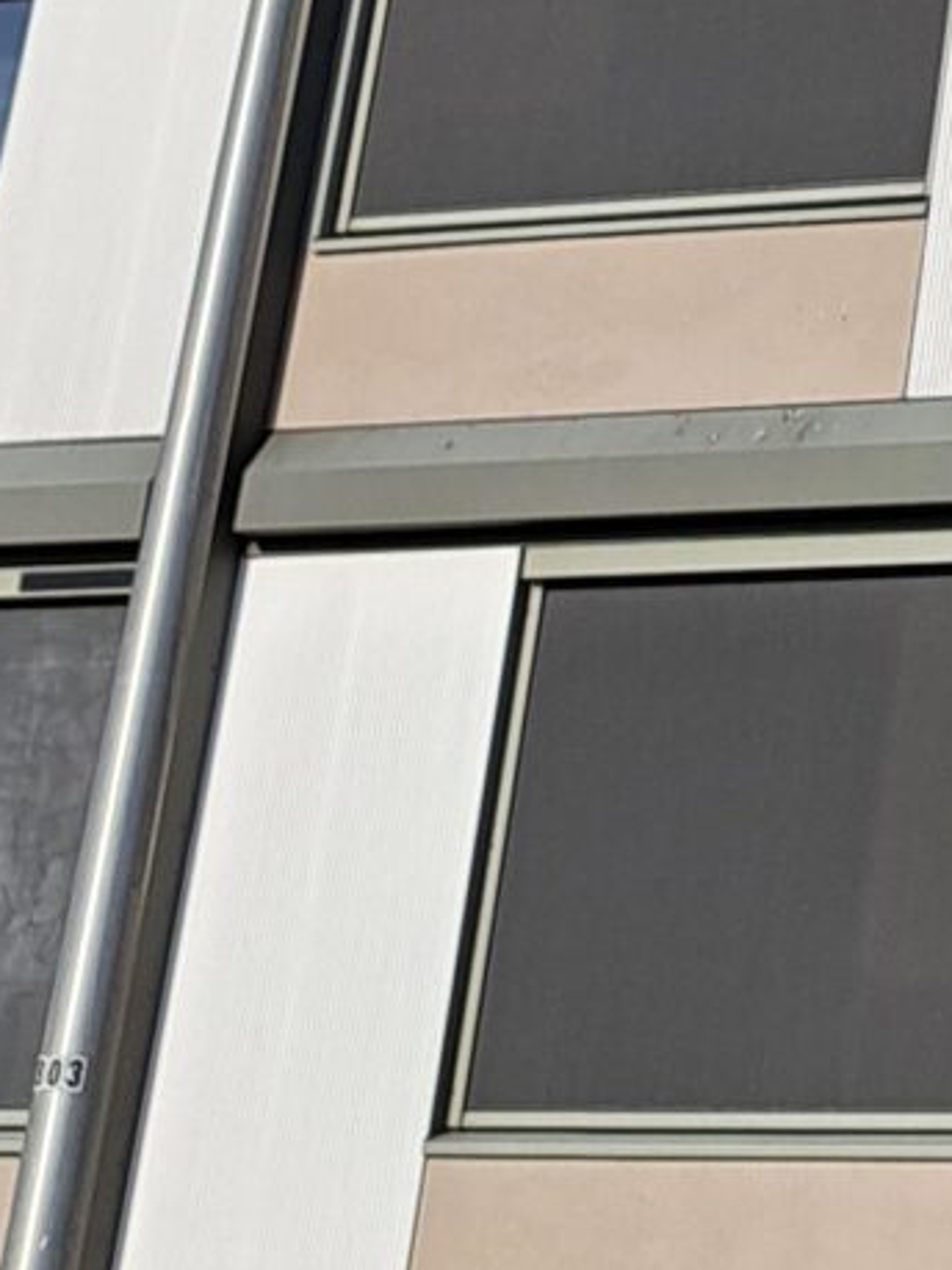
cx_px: 2048
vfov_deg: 13.0
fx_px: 4916
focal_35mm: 134
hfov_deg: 10.0
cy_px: -1184
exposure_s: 1/987
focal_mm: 5.23
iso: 50
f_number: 1.8
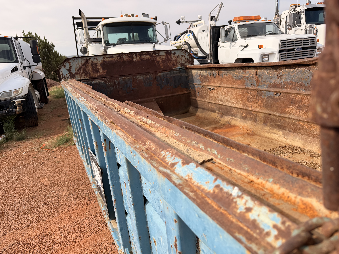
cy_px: 127
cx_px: 170
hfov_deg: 71.6
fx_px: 235
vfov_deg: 56.8
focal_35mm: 24
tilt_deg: -19.0
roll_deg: +6.4
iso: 100
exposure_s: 1/3021
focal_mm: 6.76
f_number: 1.78
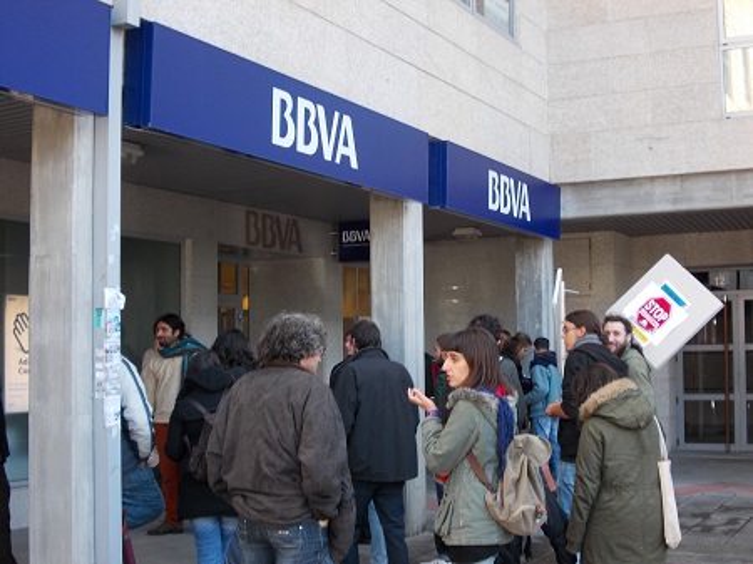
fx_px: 1109
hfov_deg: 37.5
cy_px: 282
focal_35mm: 51
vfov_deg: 28.5
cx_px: 376
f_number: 3.6
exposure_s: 1/60
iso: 80
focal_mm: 7.2
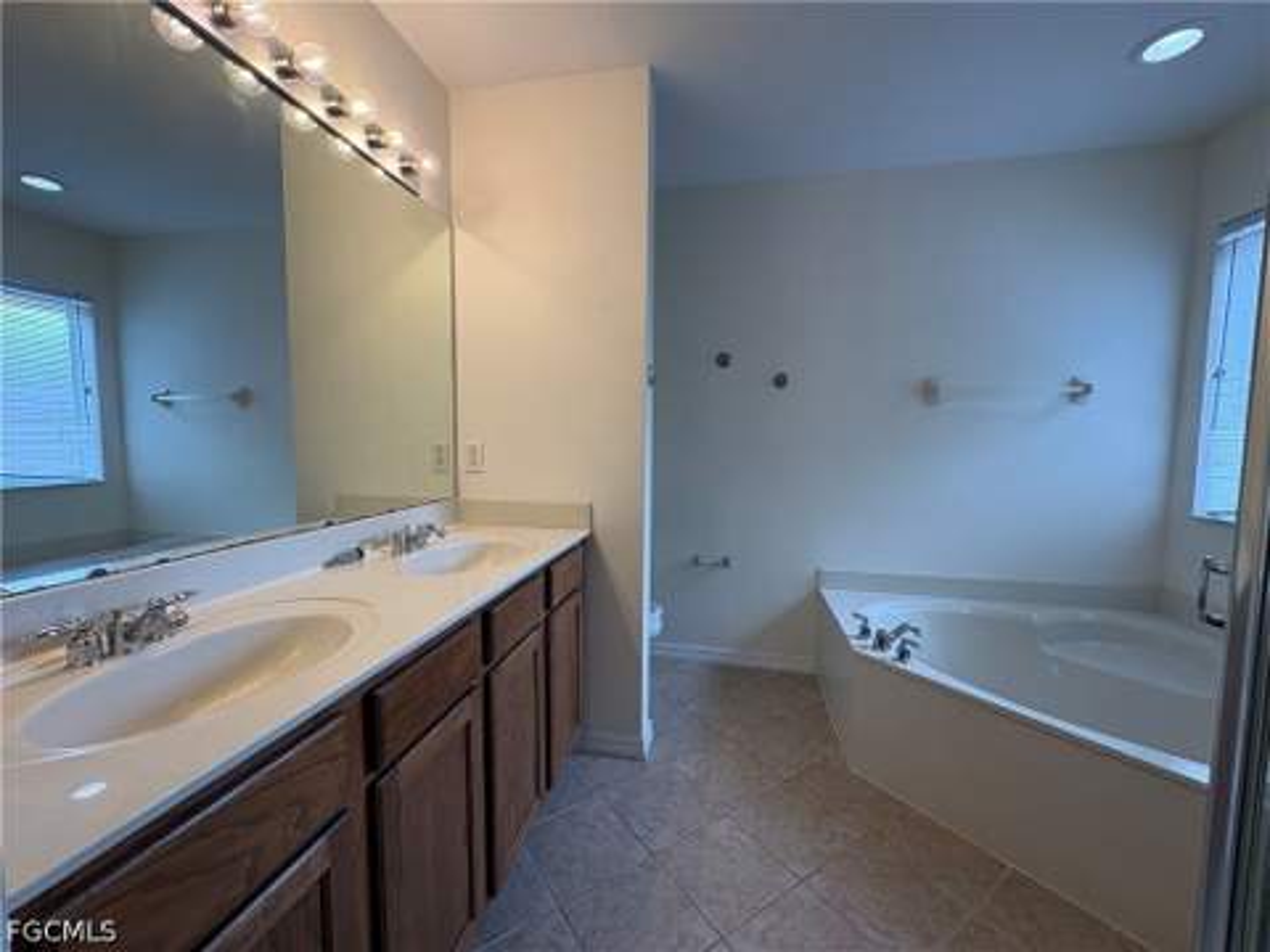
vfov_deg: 85.7
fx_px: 514
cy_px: 476
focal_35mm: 14
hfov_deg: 102.1
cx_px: 635
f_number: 2.2
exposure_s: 1/120
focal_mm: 2.22
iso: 100
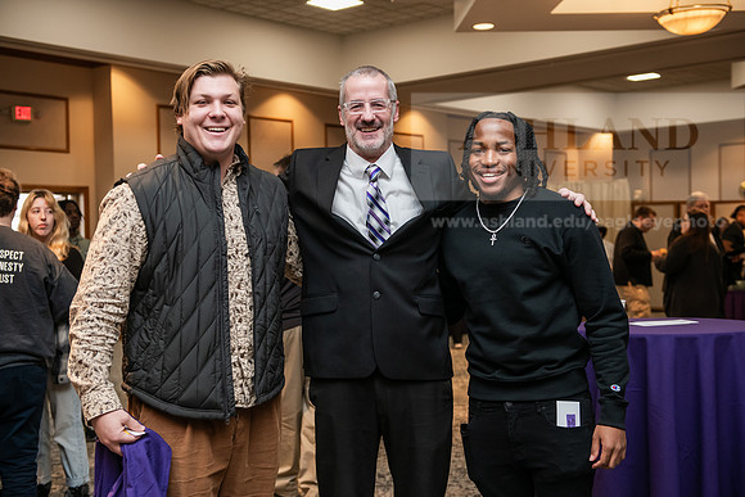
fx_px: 994
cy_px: 248
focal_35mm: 48
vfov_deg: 28.1
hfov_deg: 41.1
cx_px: 372
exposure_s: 1/160
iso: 1600
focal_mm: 48
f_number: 3.5
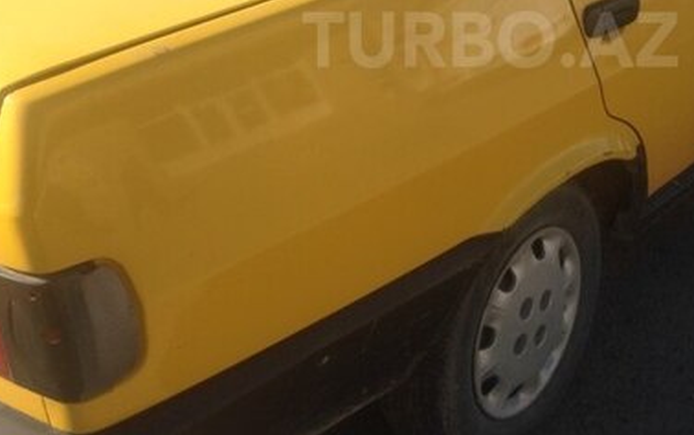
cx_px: 490
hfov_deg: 33.0
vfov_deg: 20.9
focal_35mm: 61
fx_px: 1155
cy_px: 39
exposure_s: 1/903
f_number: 2.4
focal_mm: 4.12
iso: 50
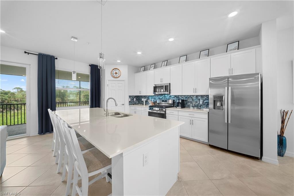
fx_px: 98
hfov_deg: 112.6
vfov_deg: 90.0
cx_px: 147
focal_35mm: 12
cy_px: 98
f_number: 11
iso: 2000
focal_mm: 12
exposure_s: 1/5
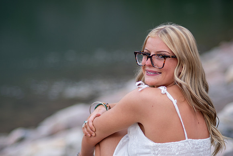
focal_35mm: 128
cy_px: 78
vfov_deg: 10.8
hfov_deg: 16.1
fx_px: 825
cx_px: 116
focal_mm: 85
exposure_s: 1/1000
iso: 200
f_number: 1.8
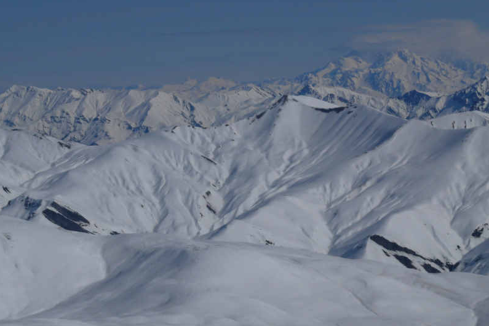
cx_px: 244
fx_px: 2445
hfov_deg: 11.4
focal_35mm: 180
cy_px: 182
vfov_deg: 7.6
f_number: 11
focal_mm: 32.6
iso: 100
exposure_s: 1/1000
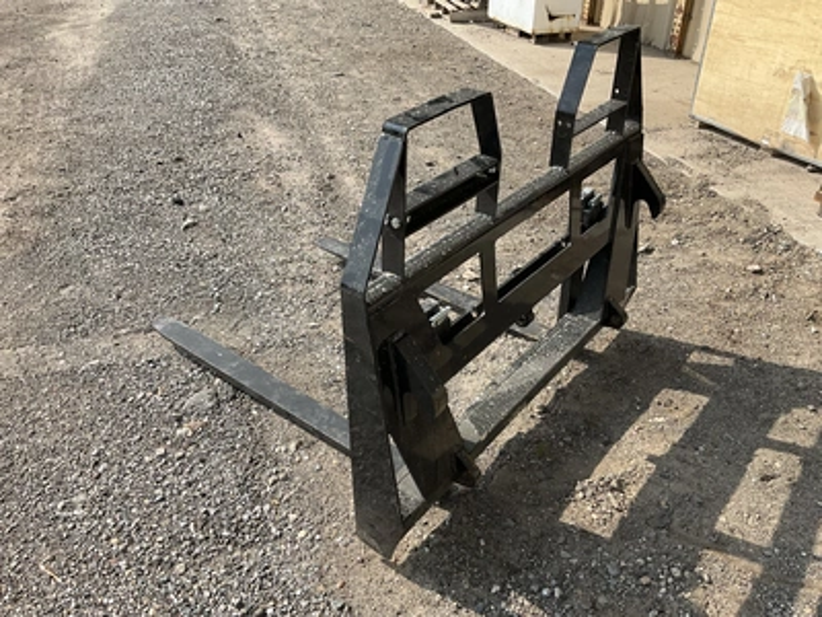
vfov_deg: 48.2
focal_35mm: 29
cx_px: 411
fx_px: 689
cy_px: 308
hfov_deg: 61.7
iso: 25
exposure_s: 1/1076
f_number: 1.8
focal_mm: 3
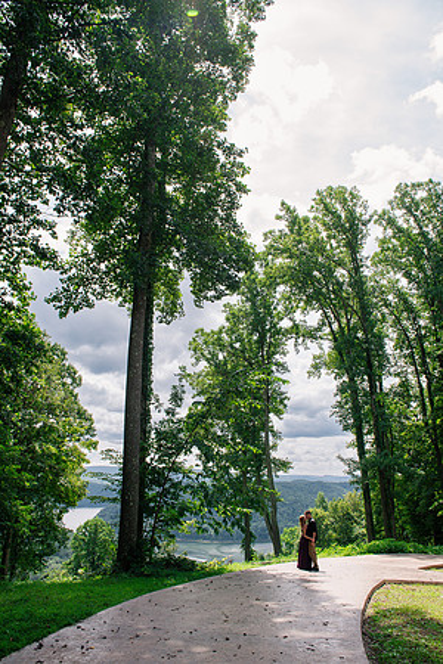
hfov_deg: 53.1
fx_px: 443
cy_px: 332
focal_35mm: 24
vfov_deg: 73.7
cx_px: 222
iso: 500
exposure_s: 1/800
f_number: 8
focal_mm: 24
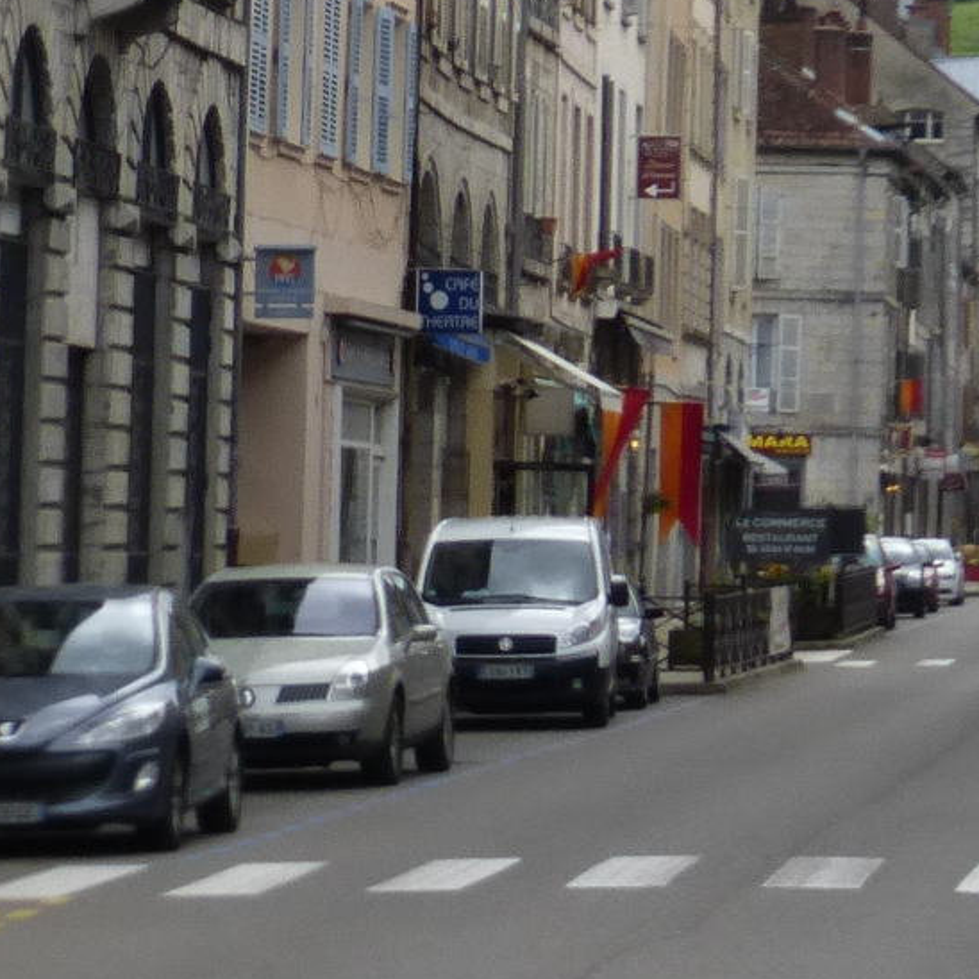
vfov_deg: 7.9
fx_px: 7007
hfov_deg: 7.6
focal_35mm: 219
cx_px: 2096
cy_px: -356
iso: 100
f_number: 4.4
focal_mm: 9
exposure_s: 1/500
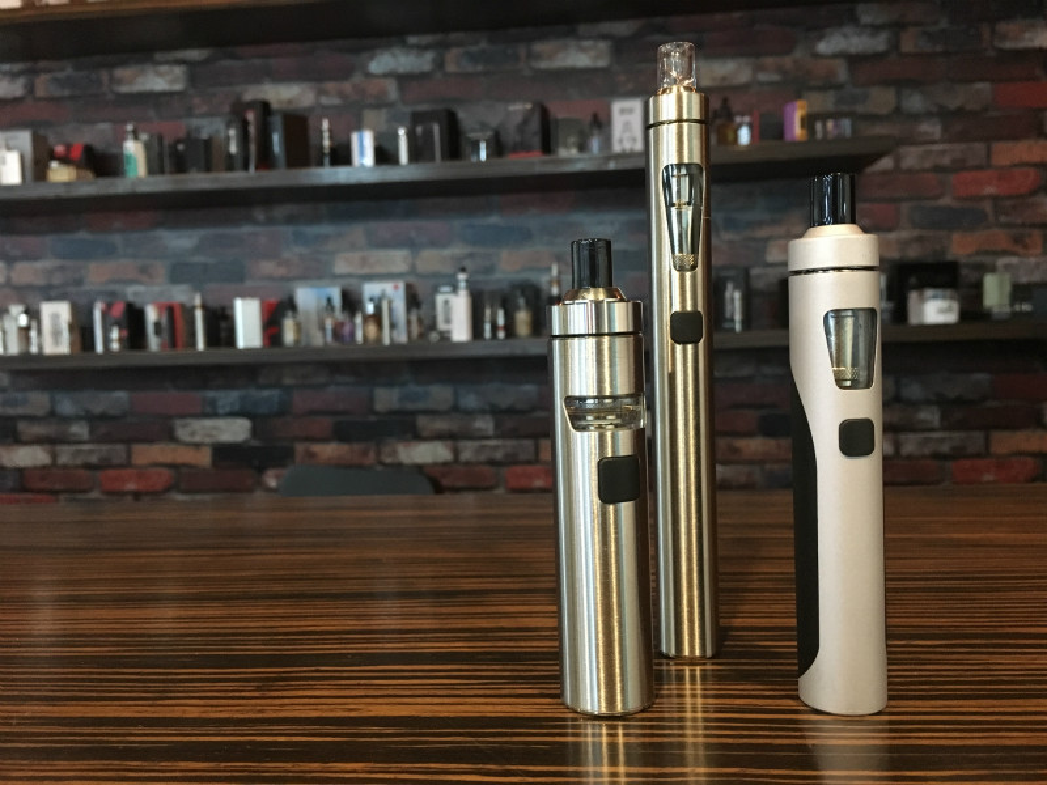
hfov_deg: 61.7
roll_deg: +1.1
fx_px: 877
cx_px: 524
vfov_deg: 48.2
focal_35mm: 29
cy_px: 392
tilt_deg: -3.9
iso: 250
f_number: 2.2
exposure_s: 1/17
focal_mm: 4.15
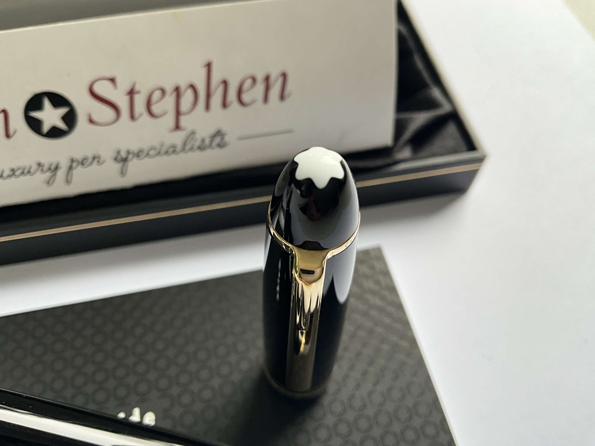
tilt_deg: -56.1
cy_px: 223
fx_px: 498
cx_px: 298
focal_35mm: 29
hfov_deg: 61.7
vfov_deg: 48.2
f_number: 1.8
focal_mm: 3
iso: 32
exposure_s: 1/122
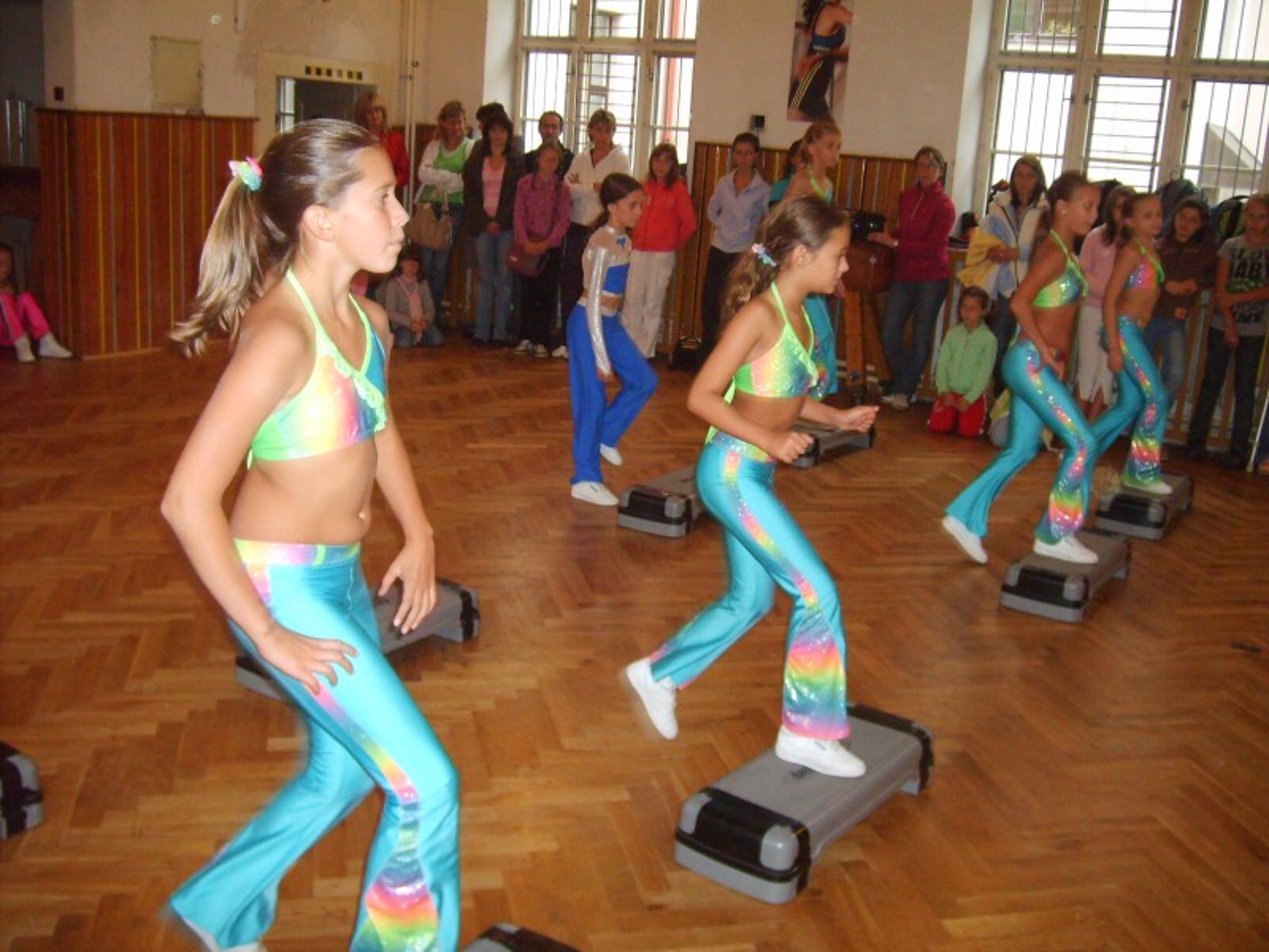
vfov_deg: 40.7
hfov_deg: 52.6
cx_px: 634
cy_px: 476
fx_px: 1283
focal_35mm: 35
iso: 226
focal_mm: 5.8
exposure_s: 1/45
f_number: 2.8
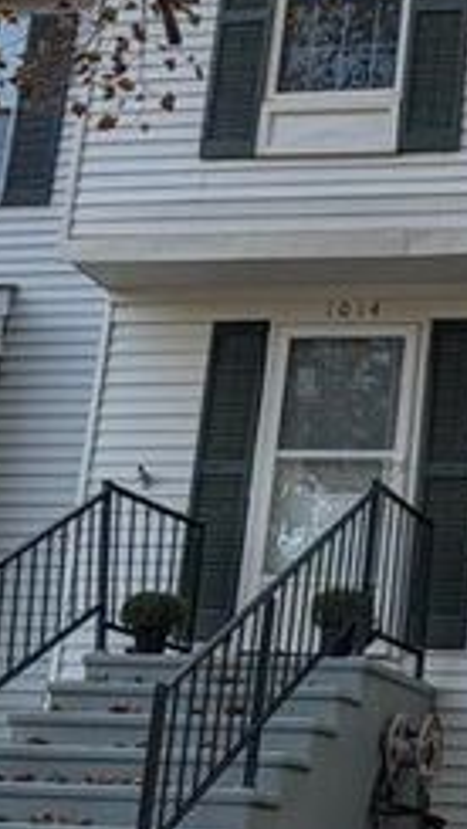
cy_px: 433
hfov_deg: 16.1
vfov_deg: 29.7
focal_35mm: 71
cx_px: 602
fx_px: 1561
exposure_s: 1/2053
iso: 17
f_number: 1.68
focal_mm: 6.9
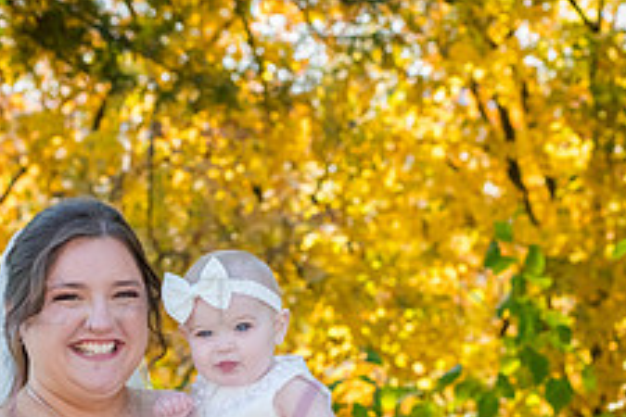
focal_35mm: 160
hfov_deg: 12.8
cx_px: 217
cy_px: 400
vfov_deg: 8.5
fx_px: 2782
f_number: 6.3
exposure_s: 1/320
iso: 800
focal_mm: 80
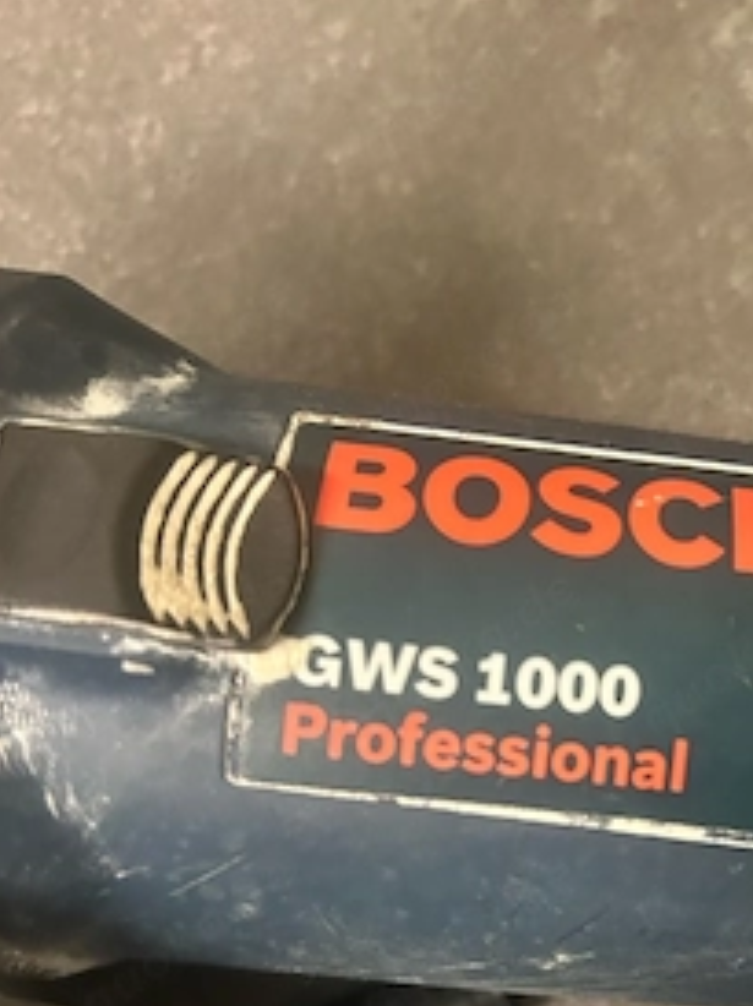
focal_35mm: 38
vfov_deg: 48.0
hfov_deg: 36.9
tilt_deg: -82.7
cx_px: 547
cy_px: 694
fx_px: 1104
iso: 500
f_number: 1.5
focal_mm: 5.7
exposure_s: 1/25
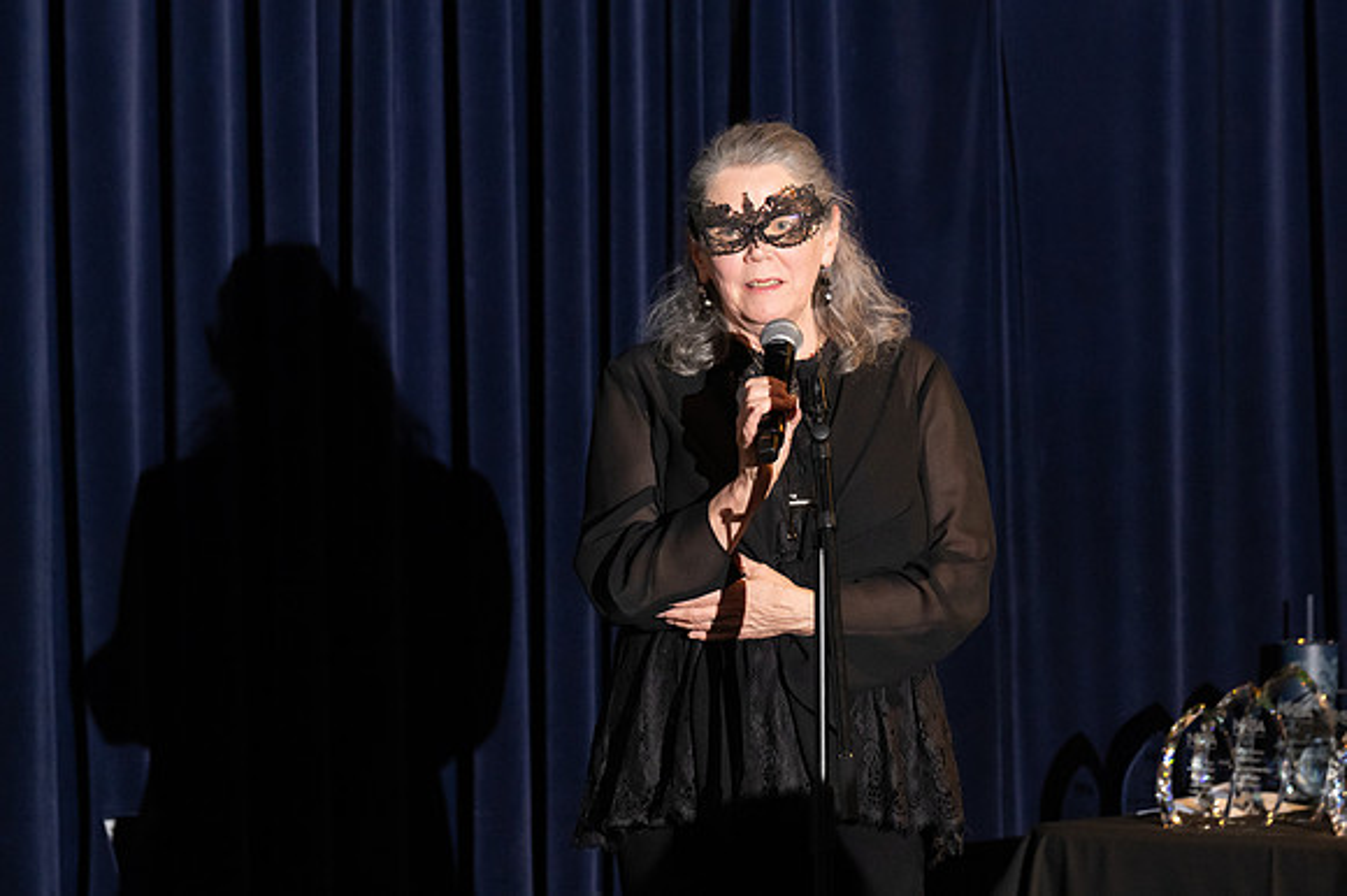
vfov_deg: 6.1
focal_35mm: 225
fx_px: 8414
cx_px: 674
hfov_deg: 9.2
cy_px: 448
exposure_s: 1/200
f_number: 4.5
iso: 2500
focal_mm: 150
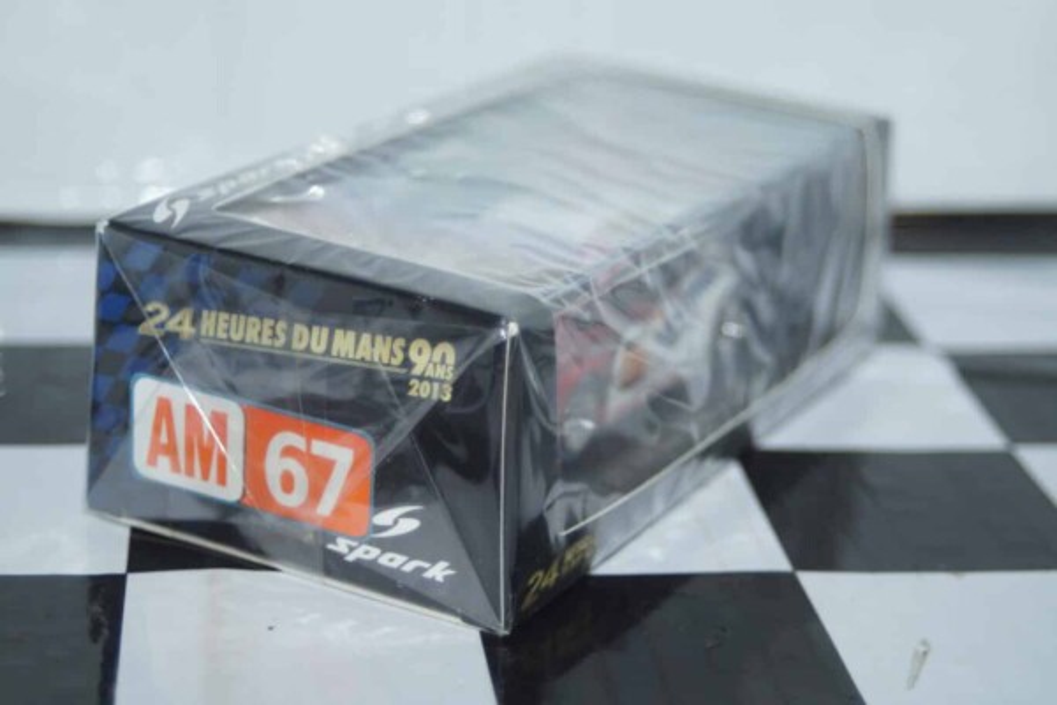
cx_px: 528
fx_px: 2422
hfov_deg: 24.6
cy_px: 352
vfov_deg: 16.6
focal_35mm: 82
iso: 250
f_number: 5
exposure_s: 1/125
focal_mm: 55
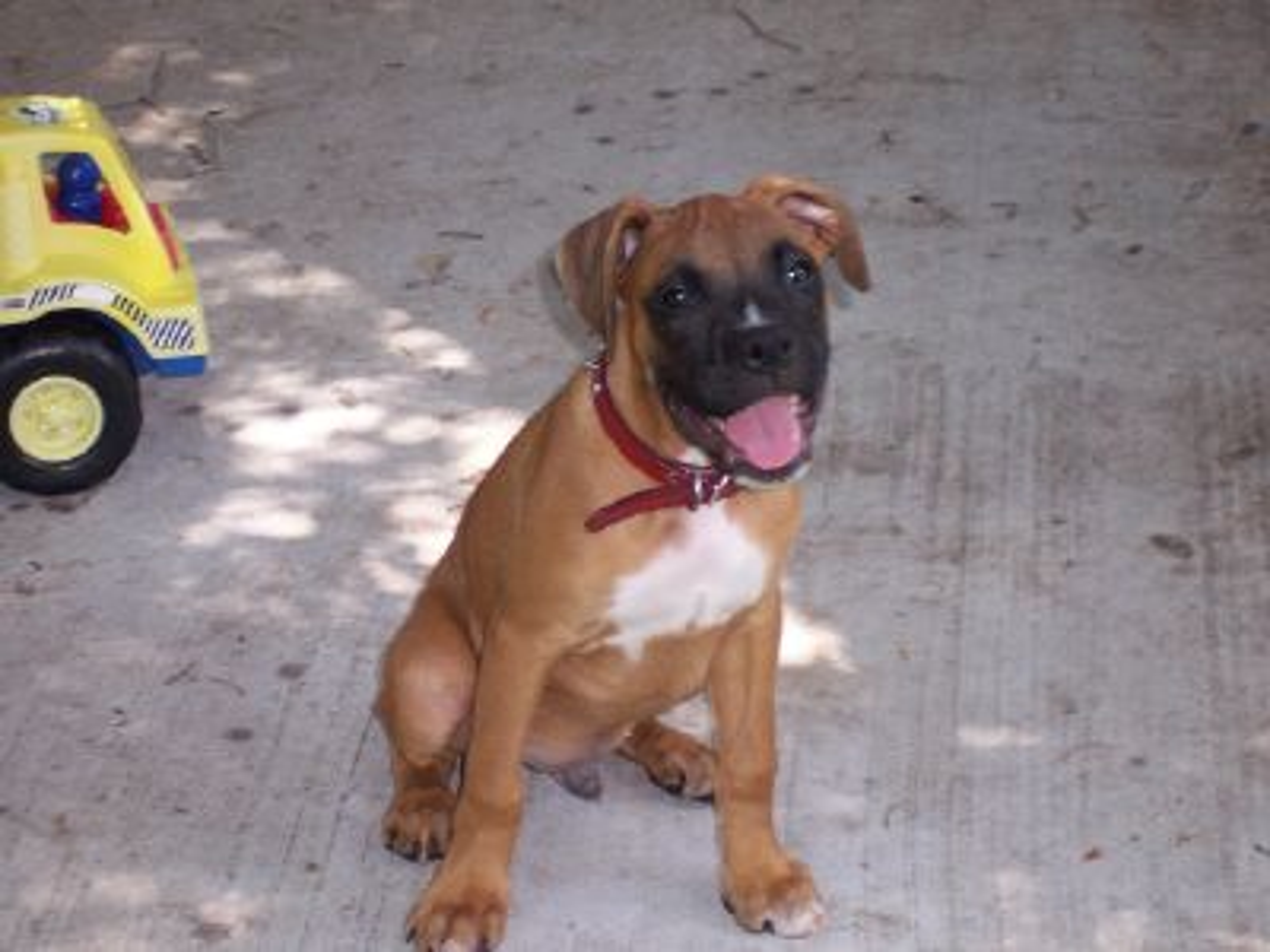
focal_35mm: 132
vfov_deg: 11.2
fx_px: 4843
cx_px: 635
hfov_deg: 14.9
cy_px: 476
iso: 140
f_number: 4.8
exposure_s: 1/125
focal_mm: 22
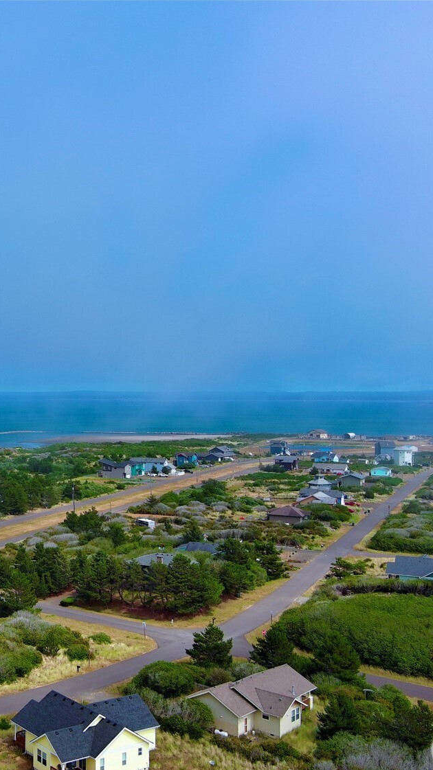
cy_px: 388
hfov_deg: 24.9
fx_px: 940
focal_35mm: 46
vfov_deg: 44.6
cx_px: 15
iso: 100
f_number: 2.8
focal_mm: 10.57
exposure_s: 1/1873
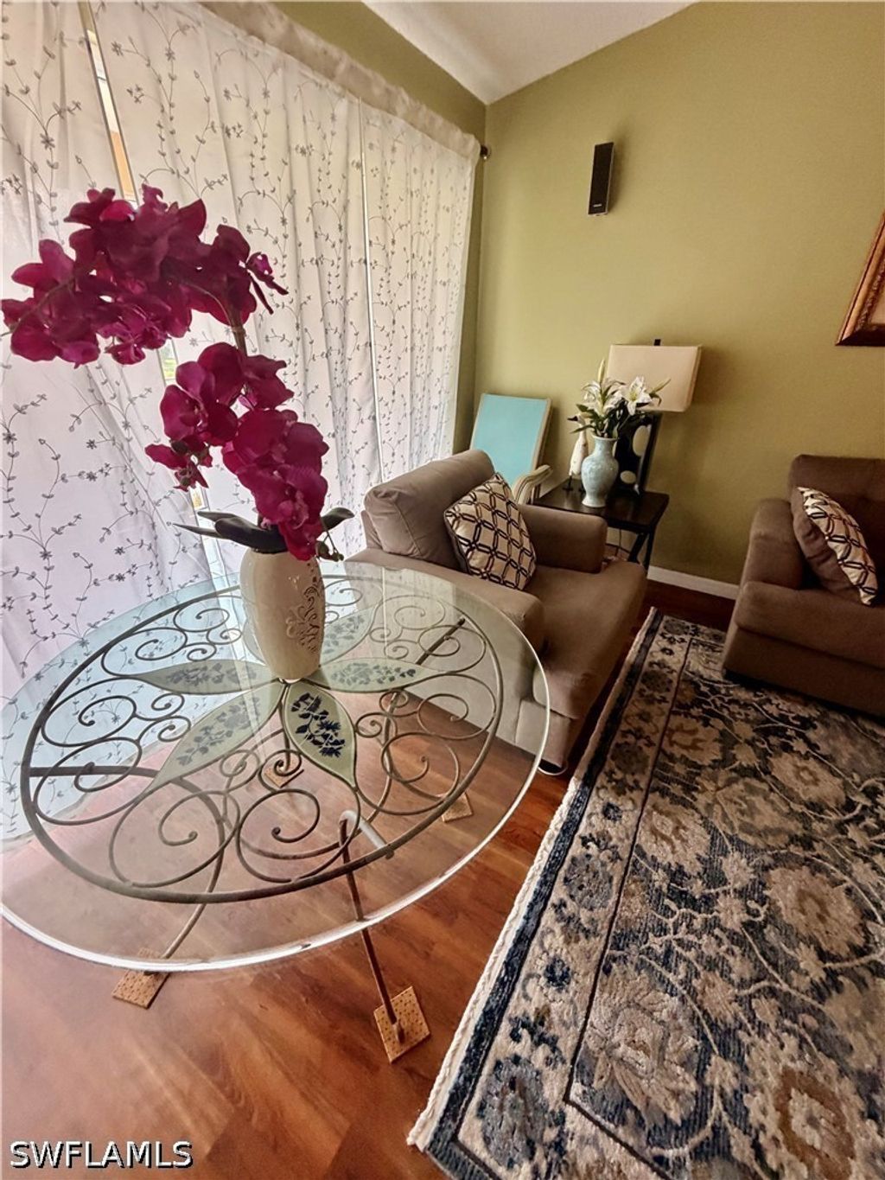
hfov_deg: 85.7
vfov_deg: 102.1
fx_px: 477
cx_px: 442
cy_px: 590
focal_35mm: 14
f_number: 2.2
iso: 320
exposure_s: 1/120
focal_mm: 2.22
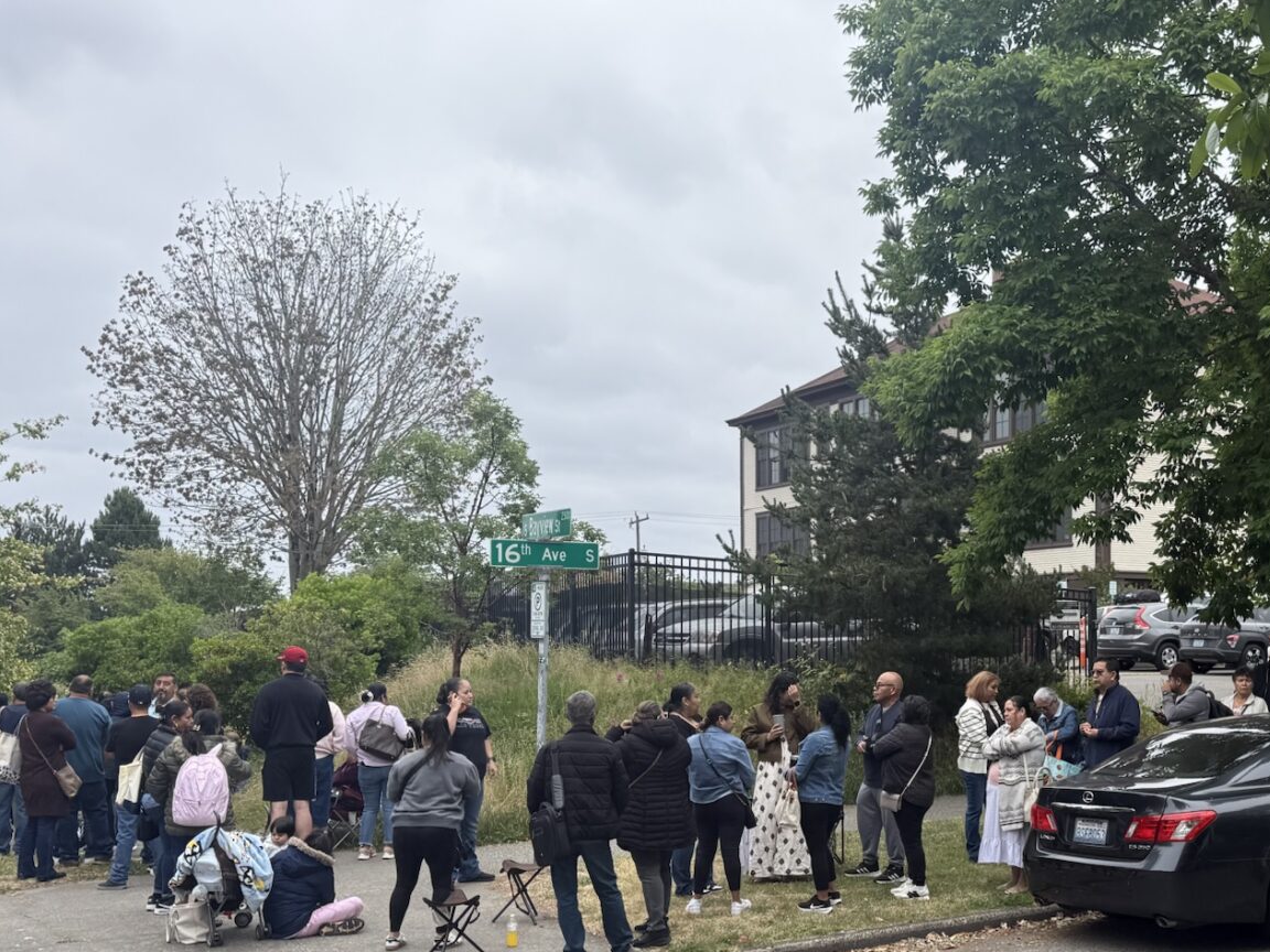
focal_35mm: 40
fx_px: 1468
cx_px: 881
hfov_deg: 45.8
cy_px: 618
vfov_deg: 35.7
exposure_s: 1/1337
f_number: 1.78
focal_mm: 6.76
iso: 80
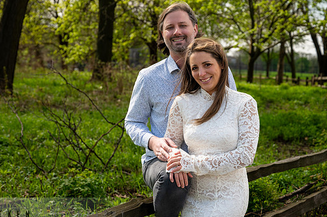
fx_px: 662
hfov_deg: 27.7
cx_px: 147
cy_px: 97
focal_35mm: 73
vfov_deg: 18.6
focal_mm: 63
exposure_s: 1/1250
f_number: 5
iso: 320
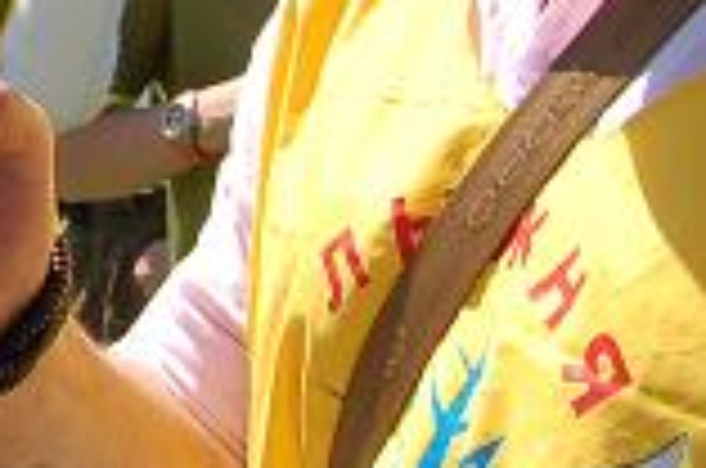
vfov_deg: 8.4
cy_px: -351
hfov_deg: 11.5
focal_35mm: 158
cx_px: -782
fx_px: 3092
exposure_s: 1/320
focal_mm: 22
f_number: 9
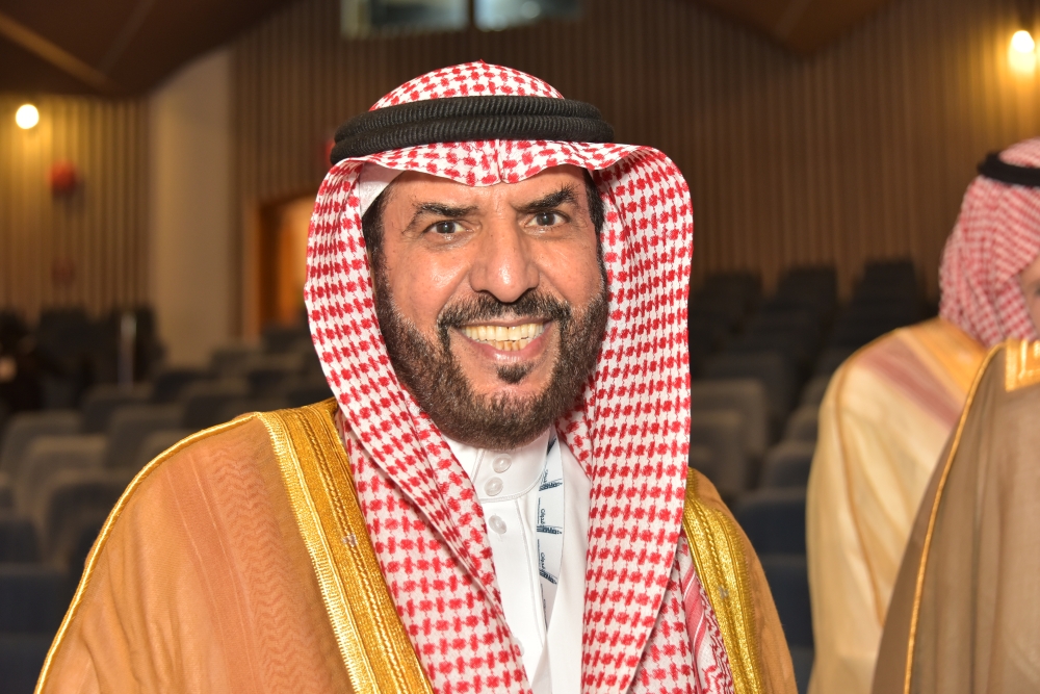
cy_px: 347
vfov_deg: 19.5
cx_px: 520
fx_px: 2022
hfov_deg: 28.8
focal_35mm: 70
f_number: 5
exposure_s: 1/60
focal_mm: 70
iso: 800
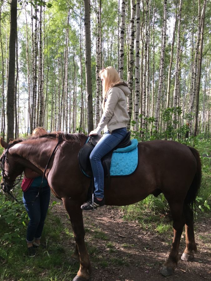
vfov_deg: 61.7
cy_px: 140
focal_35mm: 29
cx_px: 106
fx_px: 236
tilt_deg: -0.1
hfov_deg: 48.2
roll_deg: +0.1
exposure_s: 1/100
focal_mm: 4.15
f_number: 2.2
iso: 40
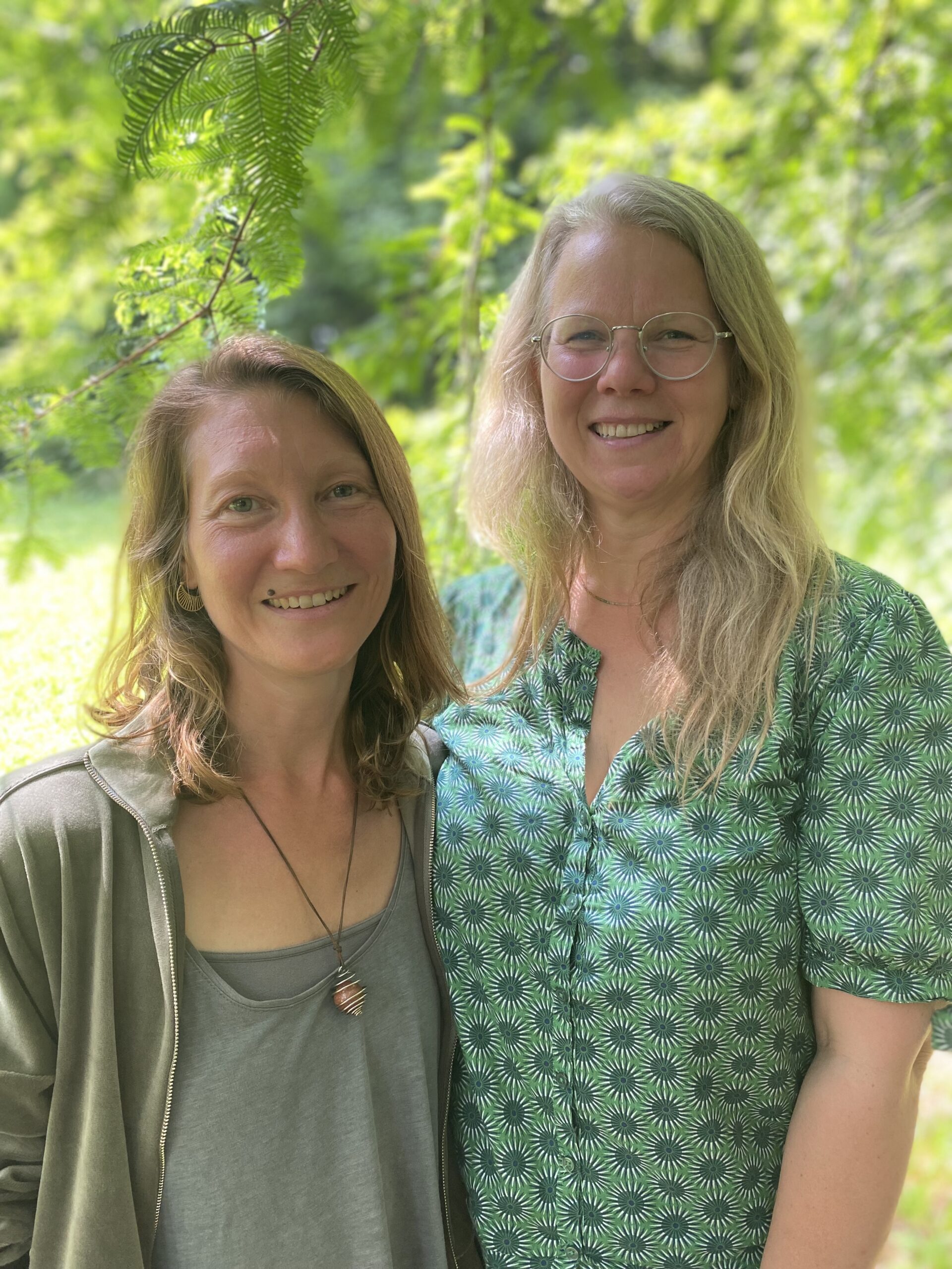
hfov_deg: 53.1
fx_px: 953
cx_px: 476
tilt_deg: -5.4
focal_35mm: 26
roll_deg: -0.4
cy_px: 634
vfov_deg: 67.3
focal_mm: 4.25
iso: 100
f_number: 1.8
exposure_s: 1/121
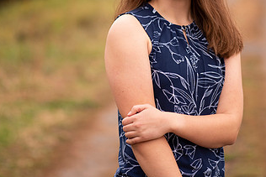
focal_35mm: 156
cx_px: 157
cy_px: 26
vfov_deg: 8.8
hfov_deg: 13.2
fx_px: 1153
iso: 160
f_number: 1.8
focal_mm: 85
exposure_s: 1/250
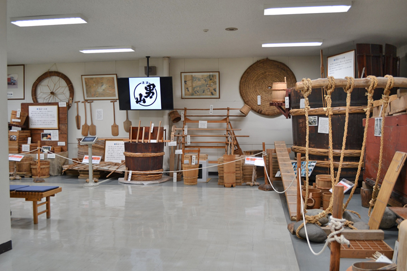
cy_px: 136
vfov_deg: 40.0
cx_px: 204
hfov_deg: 57.2
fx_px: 373
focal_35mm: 33
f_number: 4
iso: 100
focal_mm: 22
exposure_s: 1/4
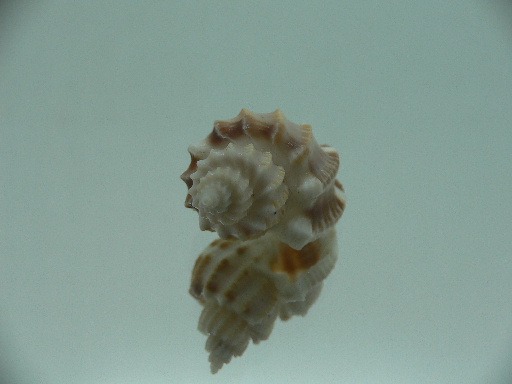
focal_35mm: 35
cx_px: 256
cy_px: 192
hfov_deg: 52.6
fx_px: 518
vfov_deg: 40.7
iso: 80
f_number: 2.8
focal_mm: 4.6
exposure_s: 1/60
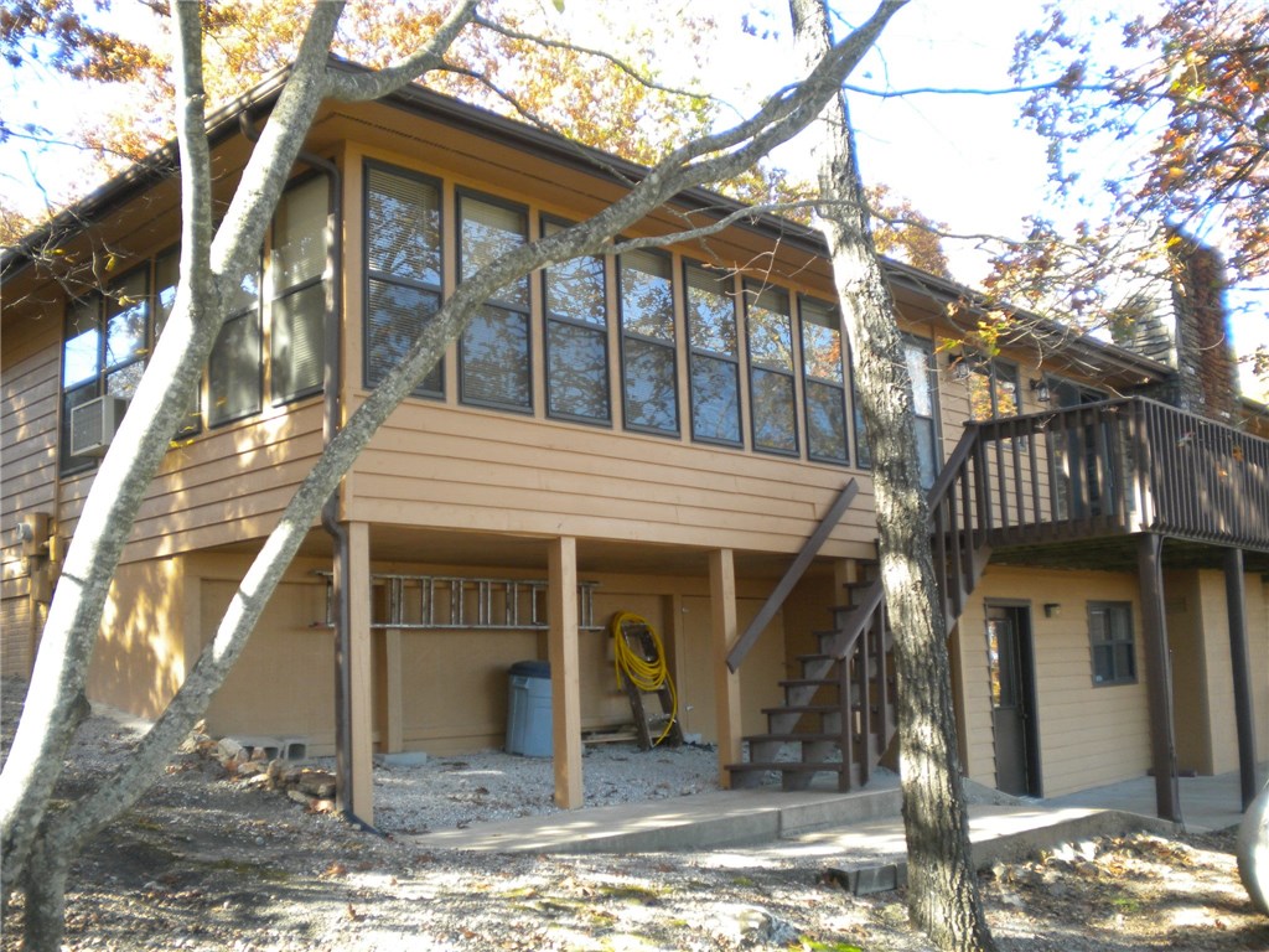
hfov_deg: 52.6
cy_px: 476
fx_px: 1283
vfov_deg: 40.7
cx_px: 634
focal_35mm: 35
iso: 113
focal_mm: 6.3
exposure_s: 1/120
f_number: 3.1
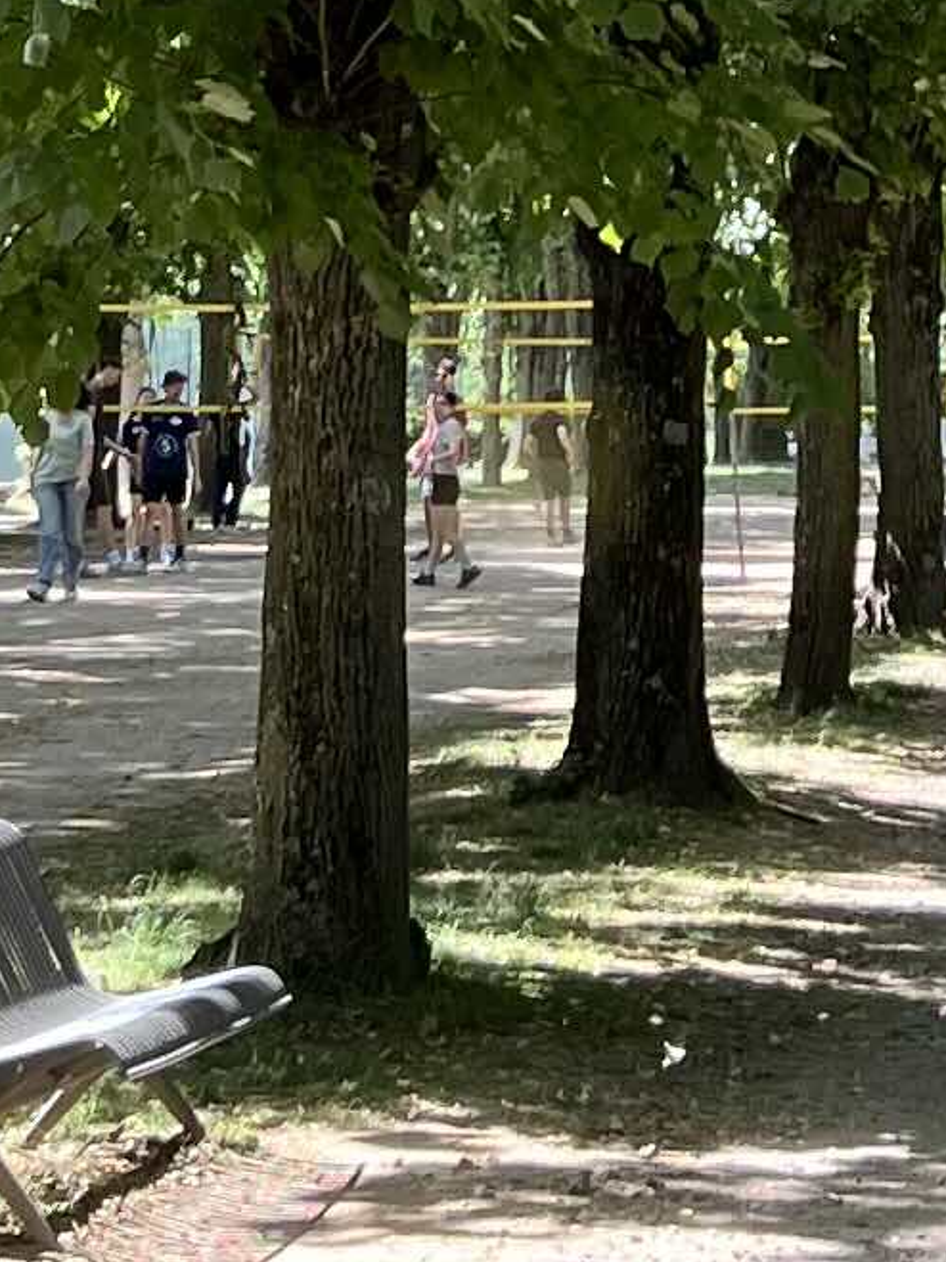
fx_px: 5795
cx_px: 1130
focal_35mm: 159
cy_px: -695
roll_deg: -0.5
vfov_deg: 11.8
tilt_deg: +13.0
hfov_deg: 9.2
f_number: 1.5
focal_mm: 5.7
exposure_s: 1/298
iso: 50
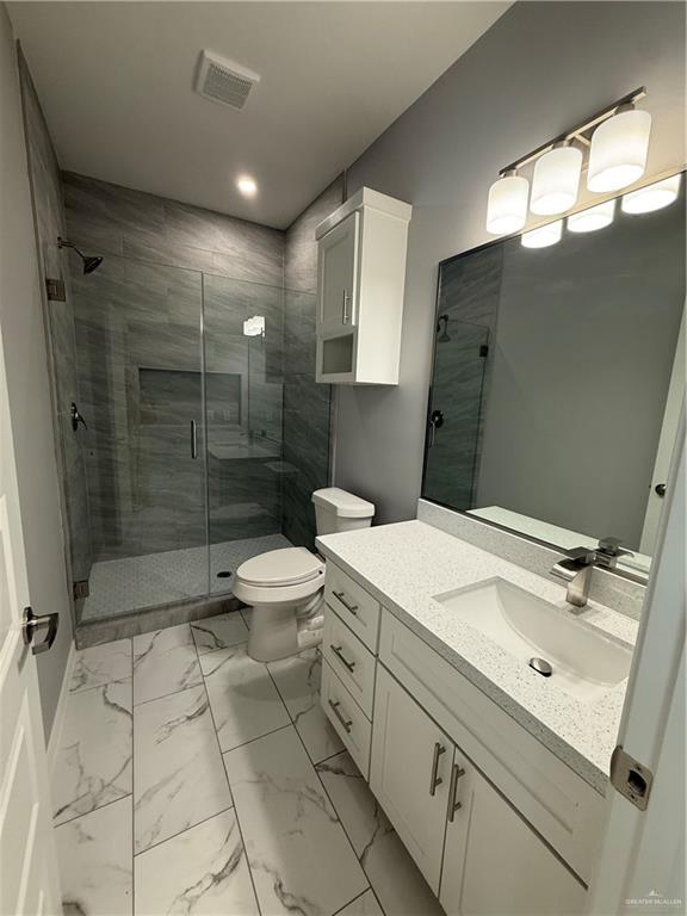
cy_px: 458
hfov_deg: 85.7
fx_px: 370
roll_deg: -2.7
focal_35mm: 14
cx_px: 344
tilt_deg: -9.8
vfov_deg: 102.1
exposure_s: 1/120
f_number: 2.2
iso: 160
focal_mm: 2.22
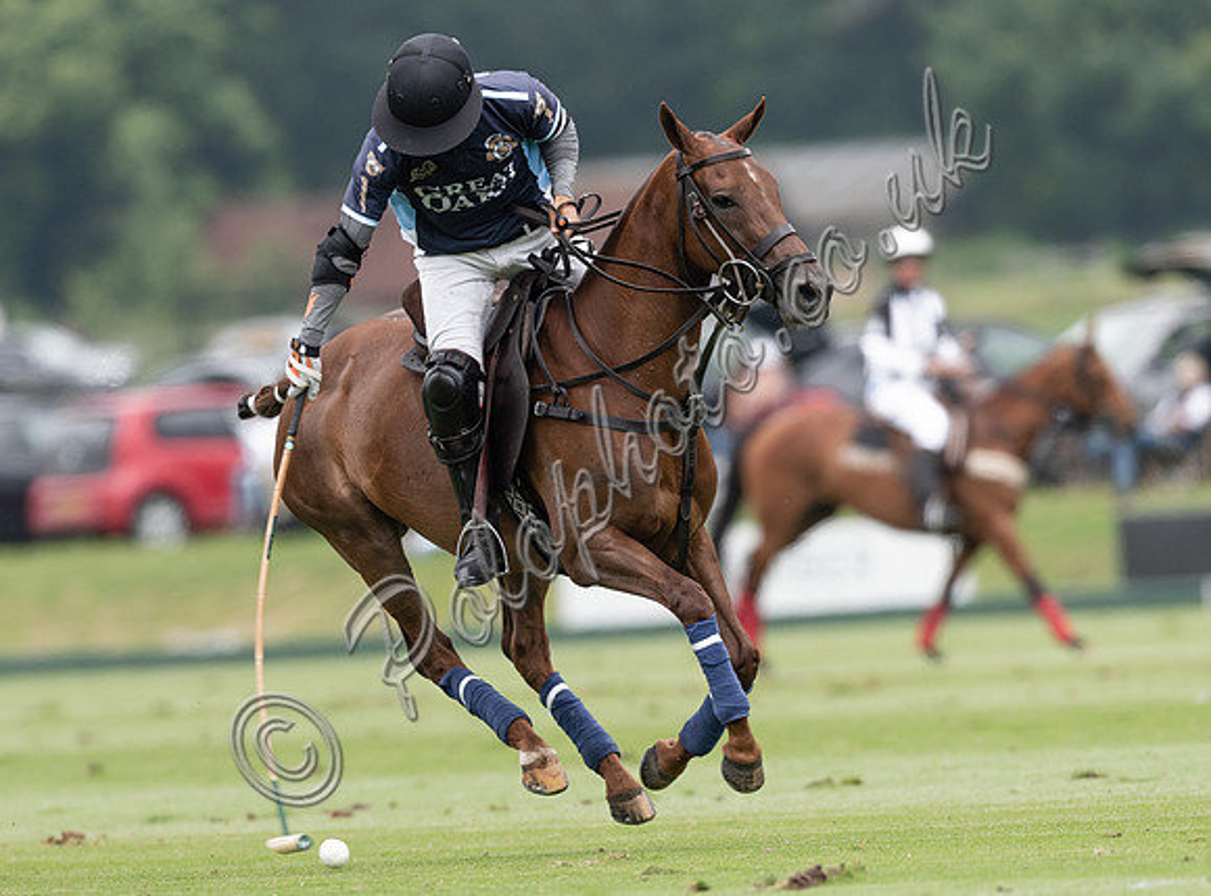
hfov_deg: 2.7
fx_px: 25265
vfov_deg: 2.0
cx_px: 504
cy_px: 575
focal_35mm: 726
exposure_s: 1/1250
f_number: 4.5
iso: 400
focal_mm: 500
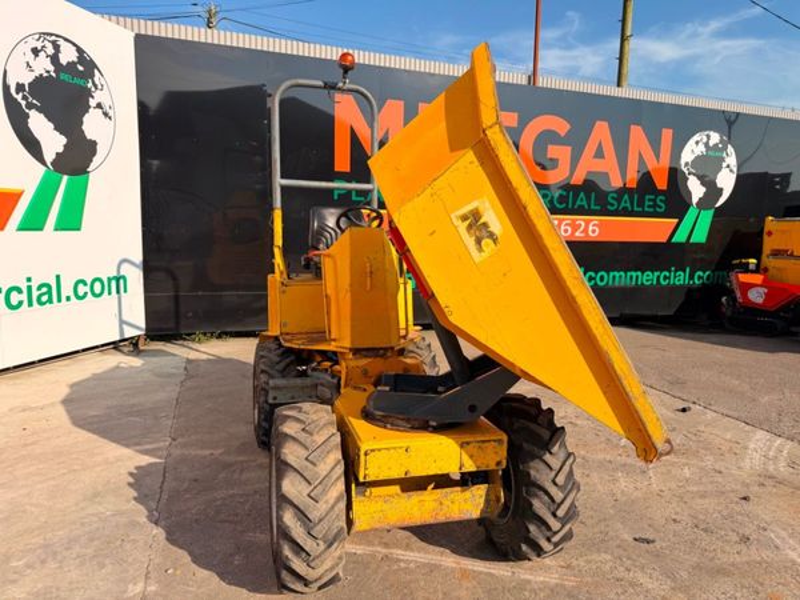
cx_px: 400
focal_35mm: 24
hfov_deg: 71.6
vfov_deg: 56.8
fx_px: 555
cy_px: 300
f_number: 1.78
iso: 80
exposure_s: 1/4405
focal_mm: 6.76
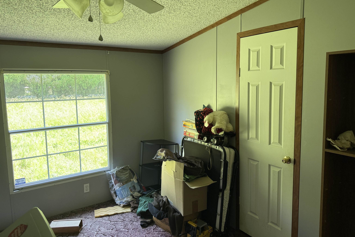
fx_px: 247
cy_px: 113
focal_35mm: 25
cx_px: 178
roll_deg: -0.5
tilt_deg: -5.4
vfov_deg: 51.3
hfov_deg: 71.5
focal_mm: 6.76
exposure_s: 1/121
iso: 200
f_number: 1.78
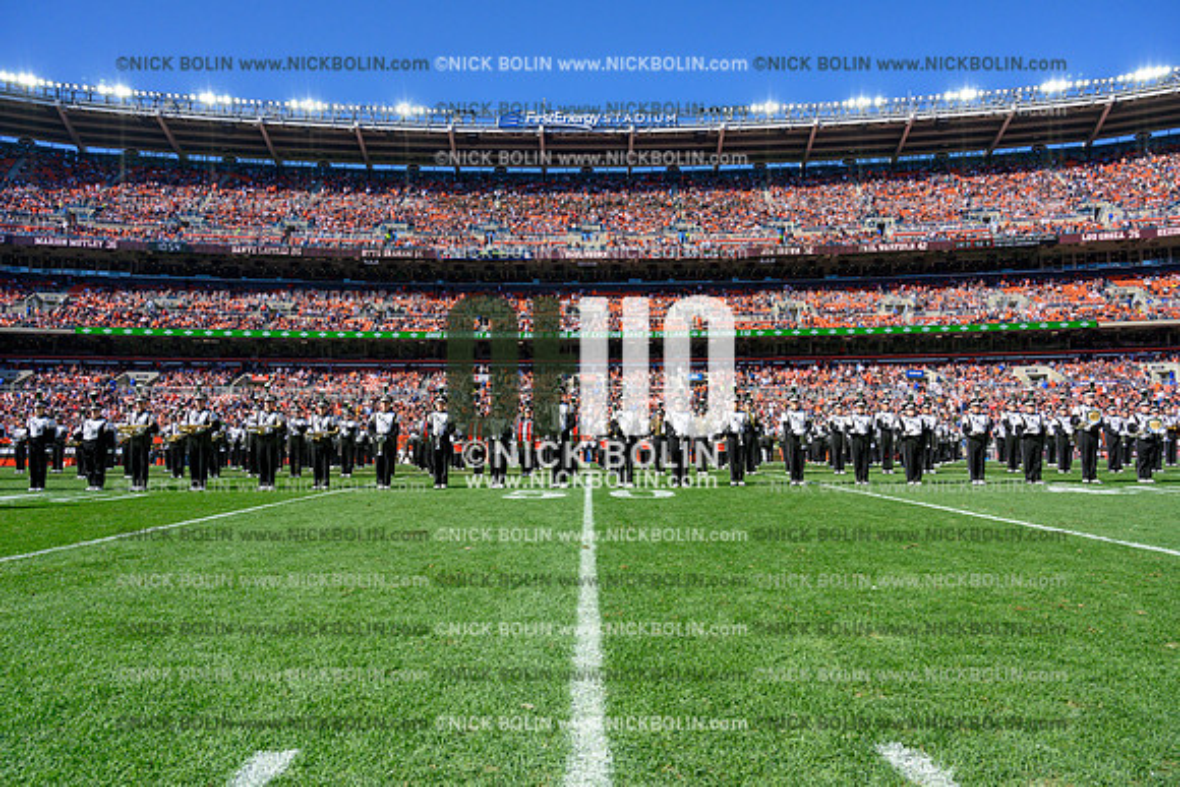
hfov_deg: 73.7
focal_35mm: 24
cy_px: 394
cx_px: 590
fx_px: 787
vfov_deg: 53.2
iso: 1000
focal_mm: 24
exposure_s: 1/3200
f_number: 8
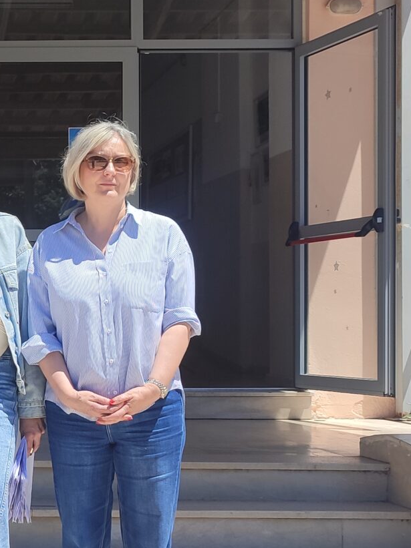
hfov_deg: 17.6
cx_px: -134
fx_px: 1236
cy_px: 324
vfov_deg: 25.0
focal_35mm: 78
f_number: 1.9
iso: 50
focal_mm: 6.04
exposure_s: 1/711
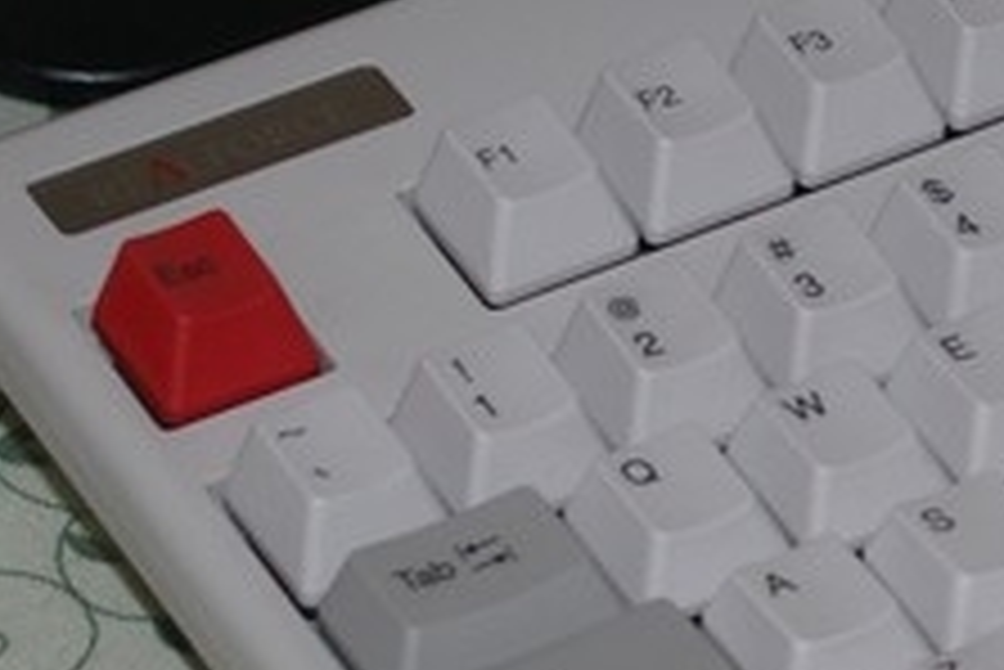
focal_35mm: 275
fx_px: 7674
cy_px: 366
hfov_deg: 7.4
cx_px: 1108
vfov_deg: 5.0
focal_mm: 40
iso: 200
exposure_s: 1/60
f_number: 5.6
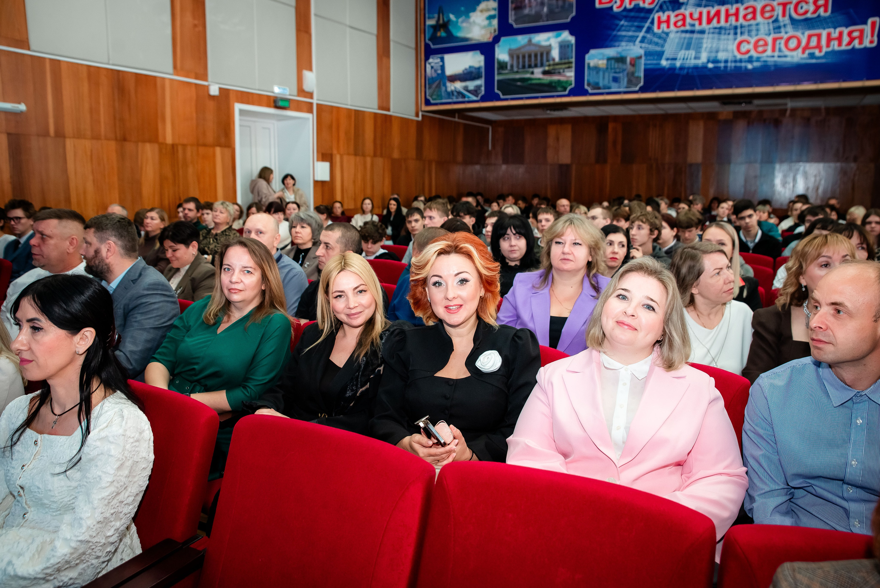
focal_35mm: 27
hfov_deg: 67.4
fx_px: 660
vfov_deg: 48.0
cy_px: 294
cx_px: 440
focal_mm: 26
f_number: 3.5
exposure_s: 1/125
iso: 1250
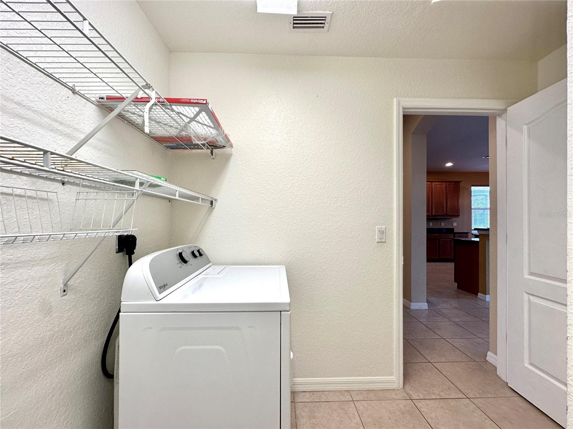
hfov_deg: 102.1
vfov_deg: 85.6
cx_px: 286
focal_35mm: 14
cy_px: 214
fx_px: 232
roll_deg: -0.3
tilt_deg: +0.4
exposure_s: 1/120
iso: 100
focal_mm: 2.22
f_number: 2.2
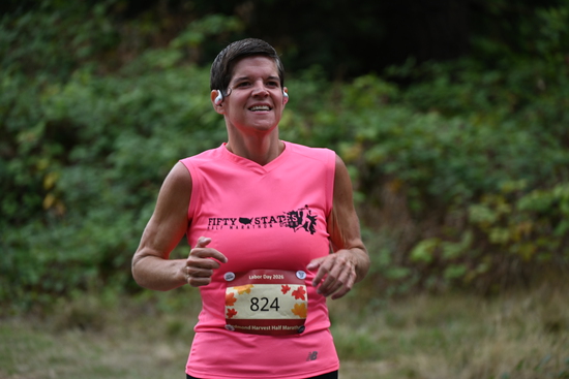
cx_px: 284
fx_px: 3162
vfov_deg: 6.9
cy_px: 190
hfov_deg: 10.3
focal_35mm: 200
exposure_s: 1/500
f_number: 6.3
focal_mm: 200
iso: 400
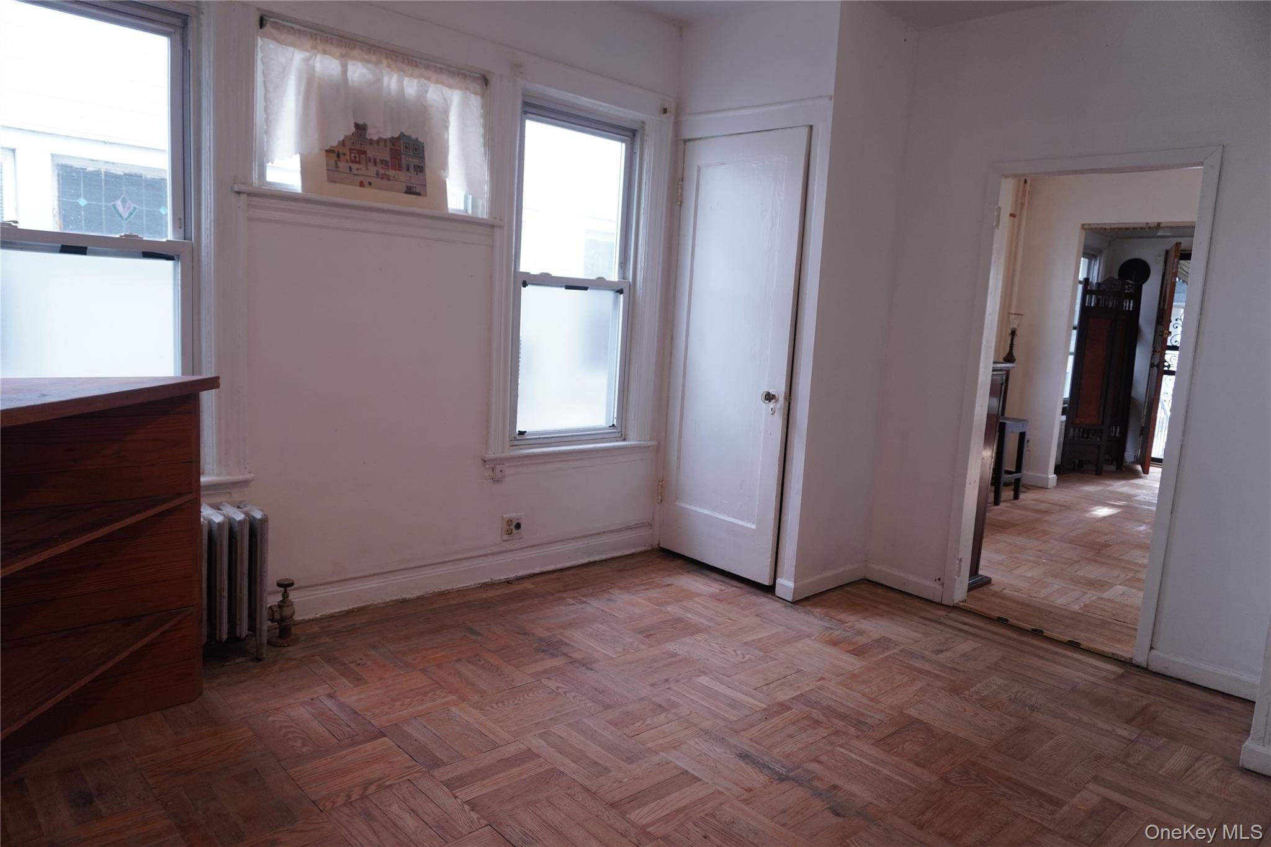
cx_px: 636
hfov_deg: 73.7
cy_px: 424
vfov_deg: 53.1
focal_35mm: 24
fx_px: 847
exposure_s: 1/60
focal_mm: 16
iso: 400
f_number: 4
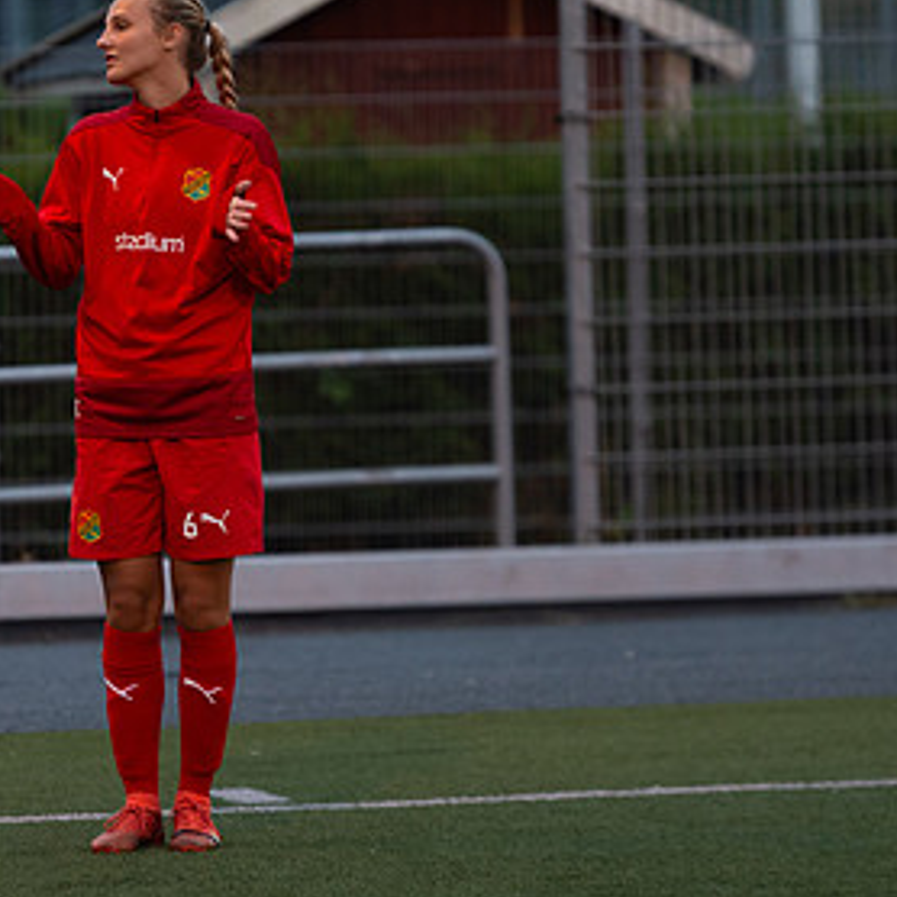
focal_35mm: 355
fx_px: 10408
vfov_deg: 4.9
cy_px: 371
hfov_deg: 4.9
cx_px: 129
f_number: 3.2
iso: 3200
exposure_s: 1/400
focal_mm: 200
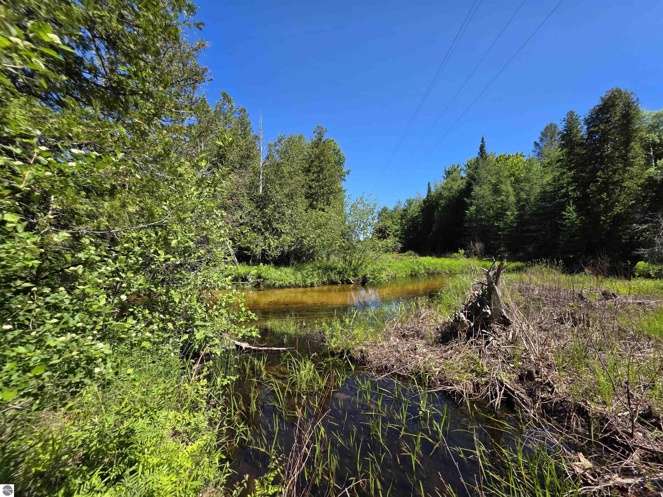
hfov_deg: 106.2
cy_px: 248
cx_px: 332
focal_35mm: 13
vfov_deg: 89.9
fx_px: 249
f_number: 1.9
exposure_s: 1/1212
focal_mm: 2.2
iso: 40
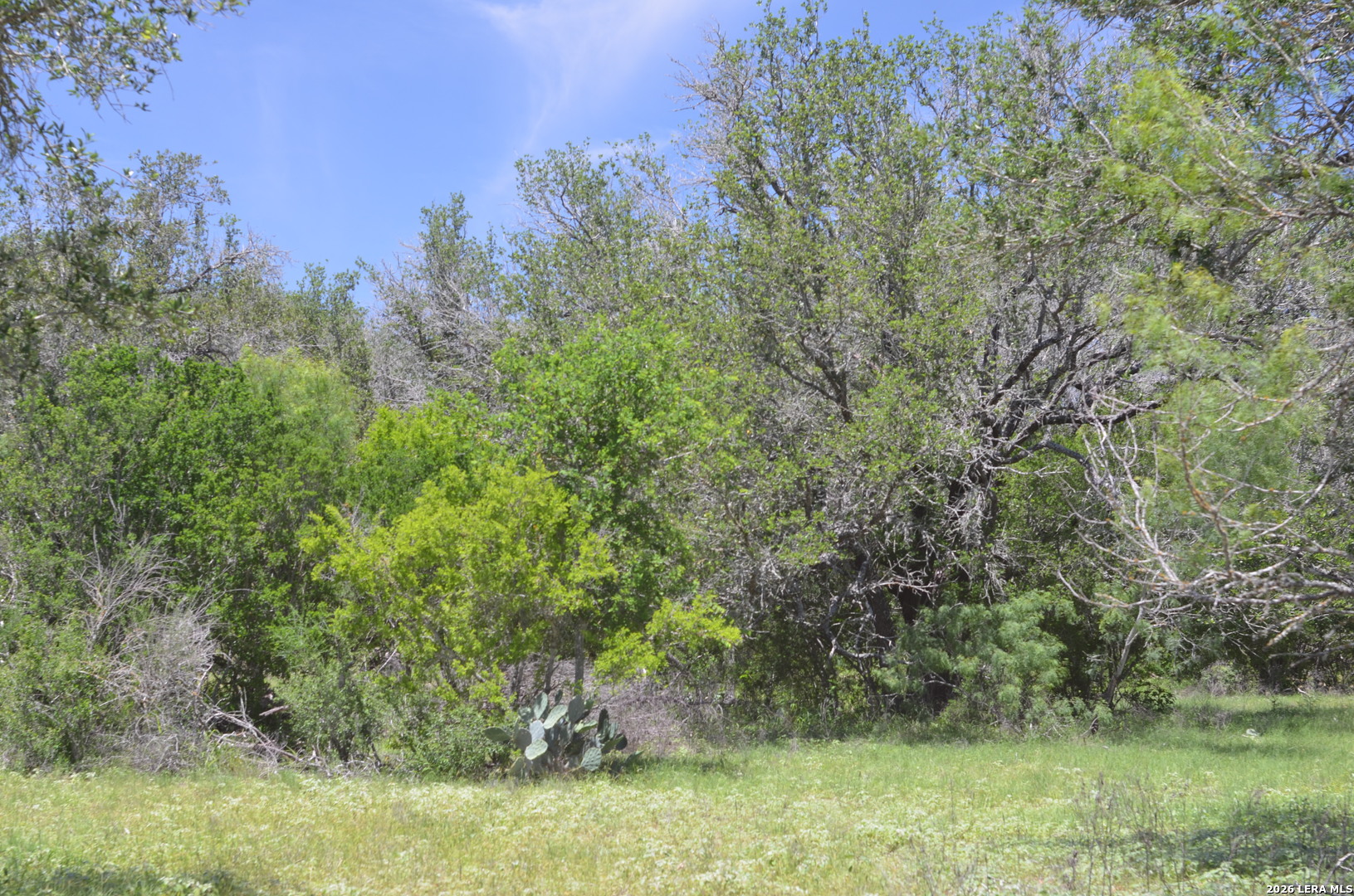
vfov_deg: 18.1
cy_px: 448
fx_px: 2815
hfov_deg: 27.0
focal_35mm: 75
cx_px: 677
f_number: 5
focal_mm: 50
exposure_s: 1/100
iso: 125
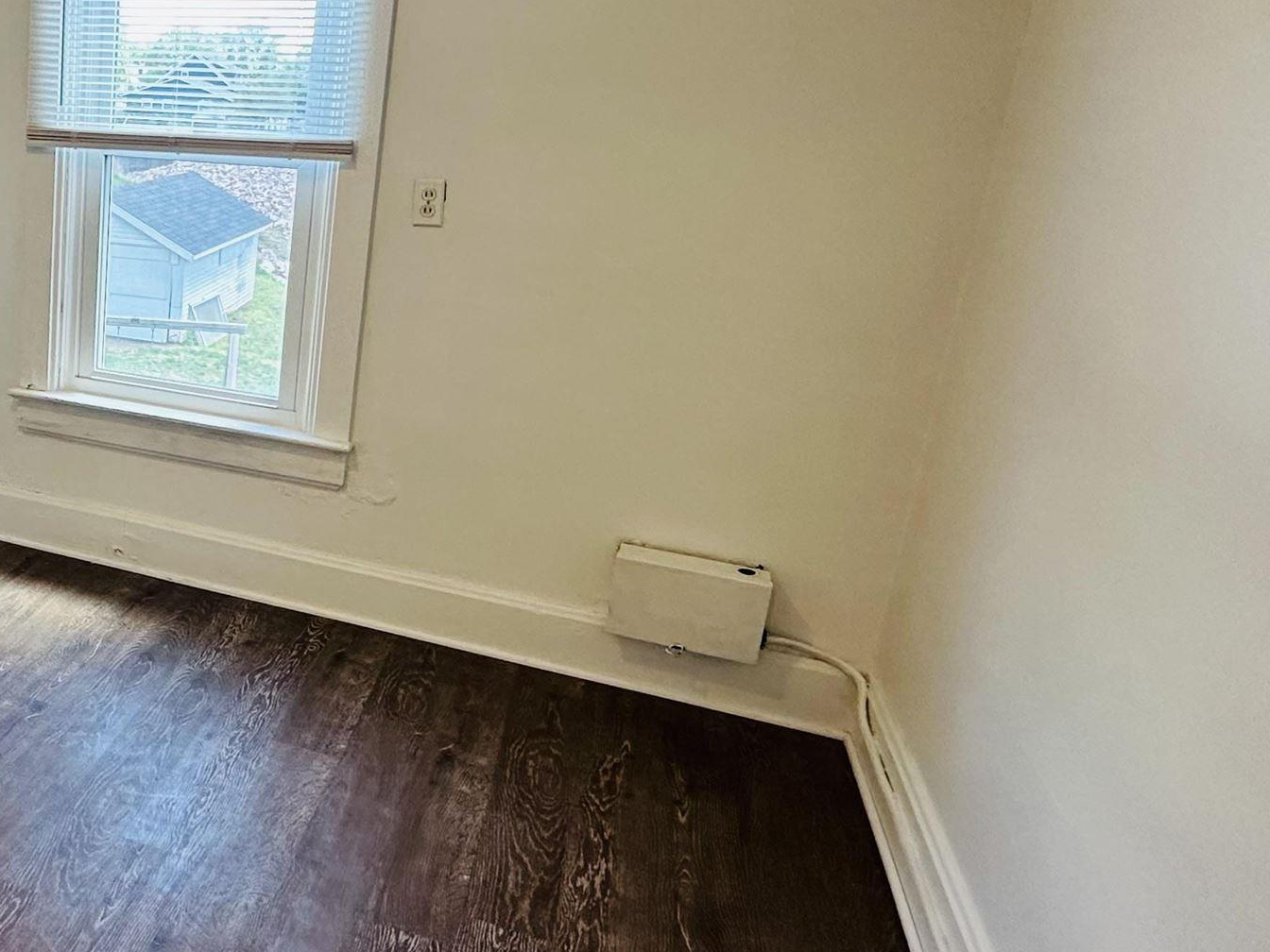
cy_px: 377
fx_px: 1174
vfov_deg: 43.9
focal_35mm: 32
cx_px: 52
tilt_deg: -13.9
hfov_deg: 48.6
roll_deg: -2.4
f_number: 2.2
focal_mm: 2.22
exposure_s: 1/120
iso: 200
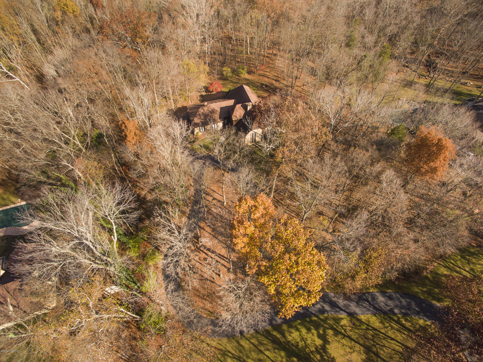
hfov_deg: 81.8
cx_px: 242
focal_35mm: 20
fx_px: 279
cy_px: 181
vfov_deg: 65.9
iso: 100
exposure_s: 1/800
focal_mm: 3.61
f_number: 2.8
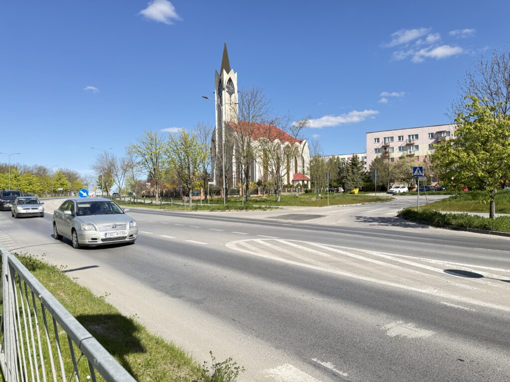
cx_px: 255
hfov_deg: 71.6
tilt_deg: +1.7
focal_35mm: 24
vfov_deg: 56.8
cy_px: 191
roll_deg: +1.3
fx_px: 354
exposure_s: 1/2907
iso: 100
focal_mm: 6.76
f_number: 1.78
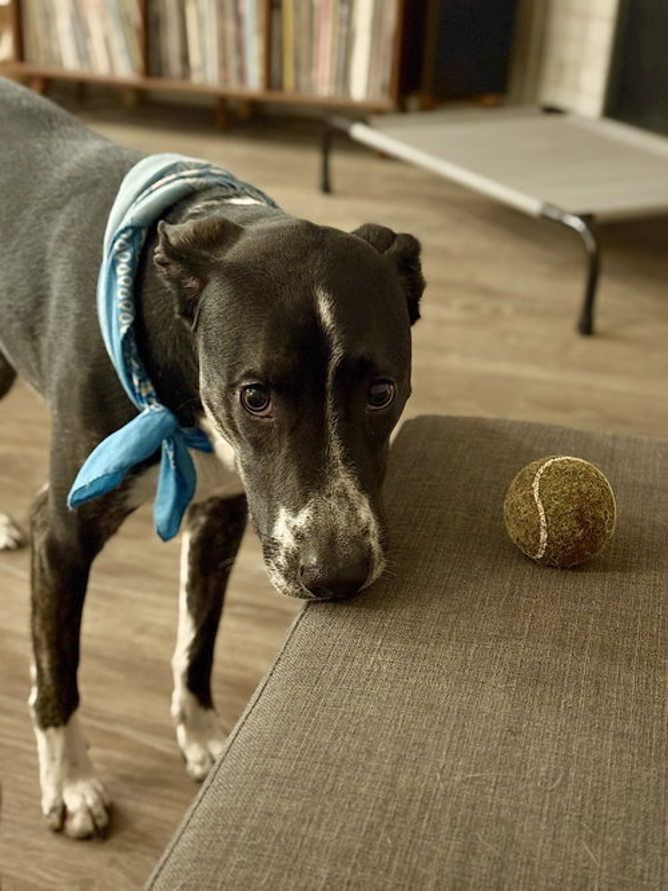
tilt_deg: -26.5
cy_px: 446
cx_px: 334
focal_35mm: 48
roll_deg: -3.3
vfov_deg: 39.7
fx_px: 1235
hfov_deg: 30.3
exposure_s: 1/15
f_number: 1.78
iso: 1000
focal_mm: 6.76
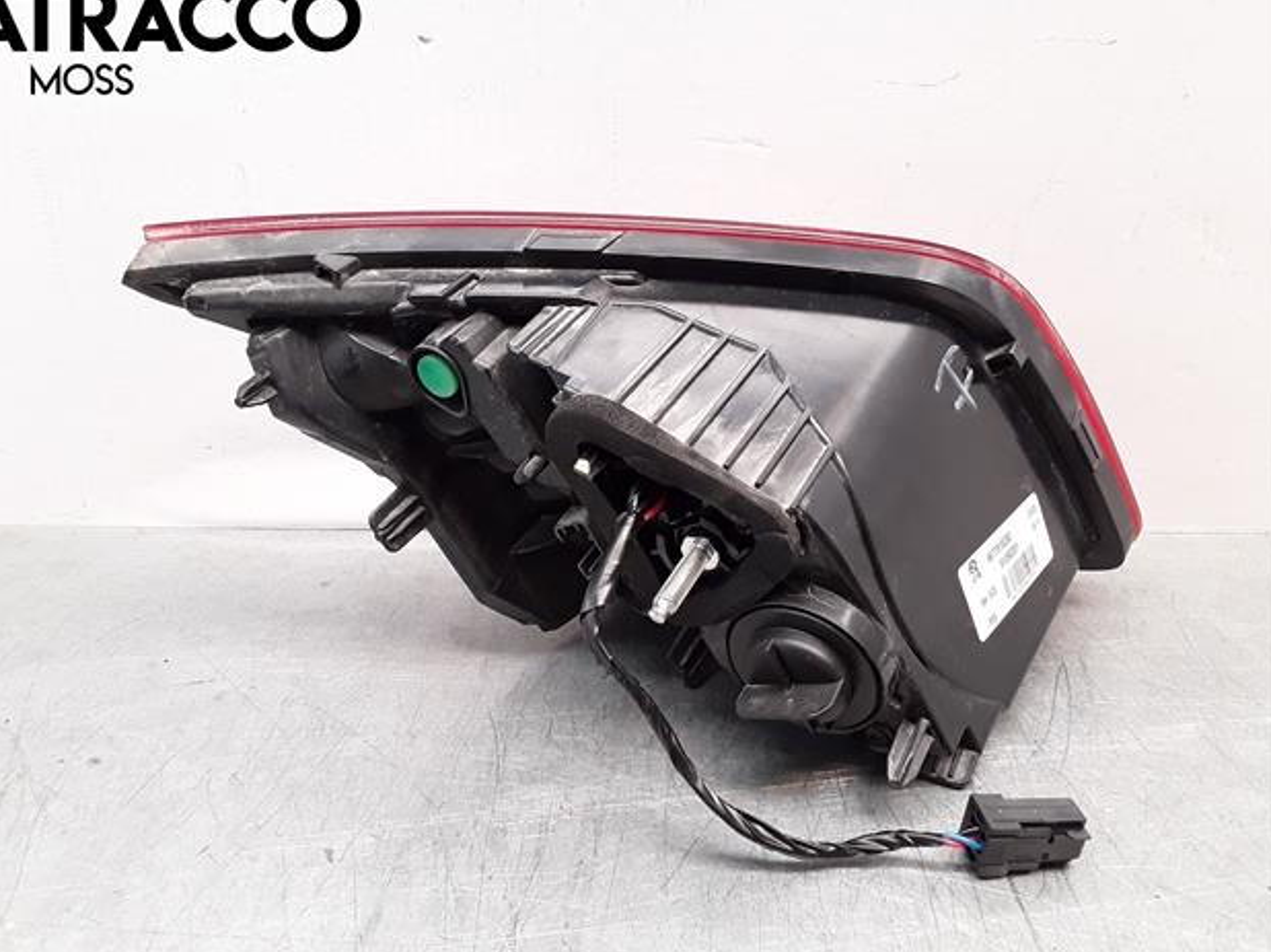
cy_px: 475
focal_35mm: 29
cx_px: 623
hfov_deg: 61.7
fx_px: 1064
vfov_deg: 48.2
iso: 80
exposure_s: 1/50
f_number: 1.9
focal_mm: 2.91
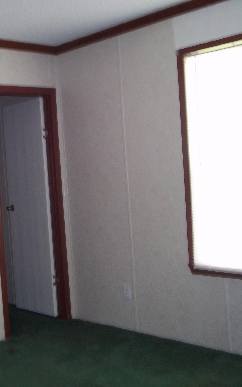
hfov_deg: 24.5
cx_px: 17
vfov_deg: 39.6
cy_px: 193
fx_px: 538
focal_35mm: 51
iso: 160
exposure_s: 1/30
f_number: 3.1
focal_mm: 6.5
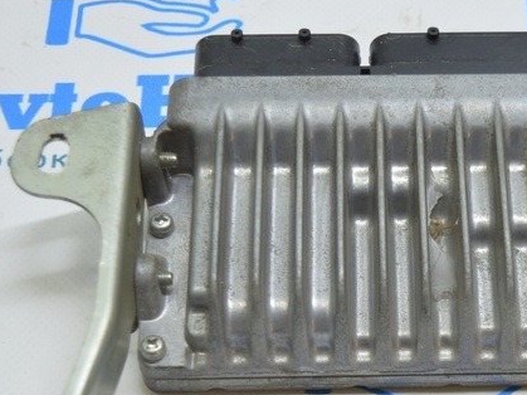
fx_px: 1449
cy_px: 321
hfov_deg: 20.5
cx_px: 385
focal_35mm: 95
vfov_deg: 15.4
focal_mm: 27
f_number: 4
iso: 400
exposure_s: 1/50
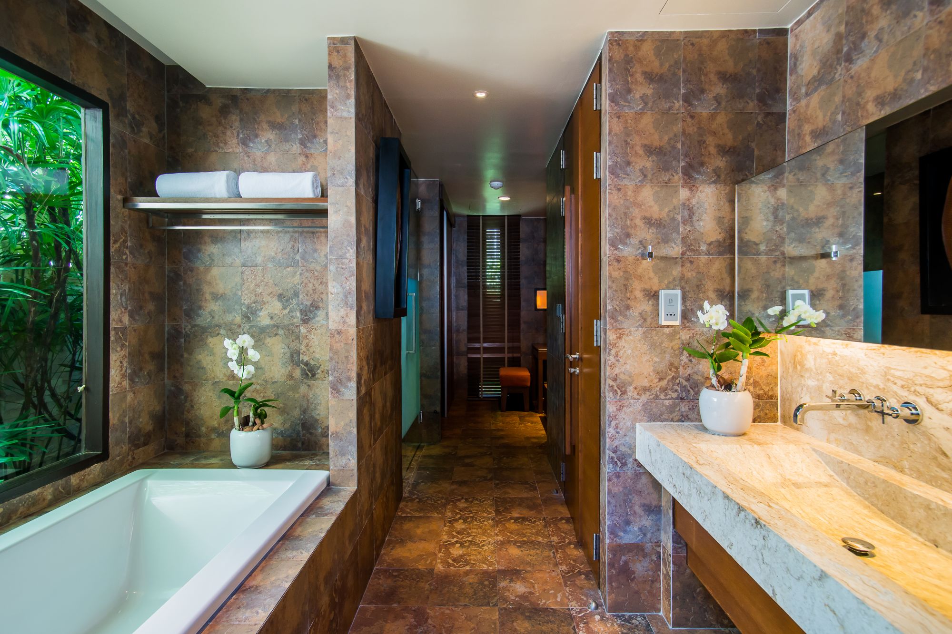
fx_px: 476
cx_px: 476
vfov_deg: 67.4
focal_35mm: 18
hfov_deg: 90.0
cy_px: 317
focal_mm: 18
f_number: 8
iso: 640
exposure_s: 1/8
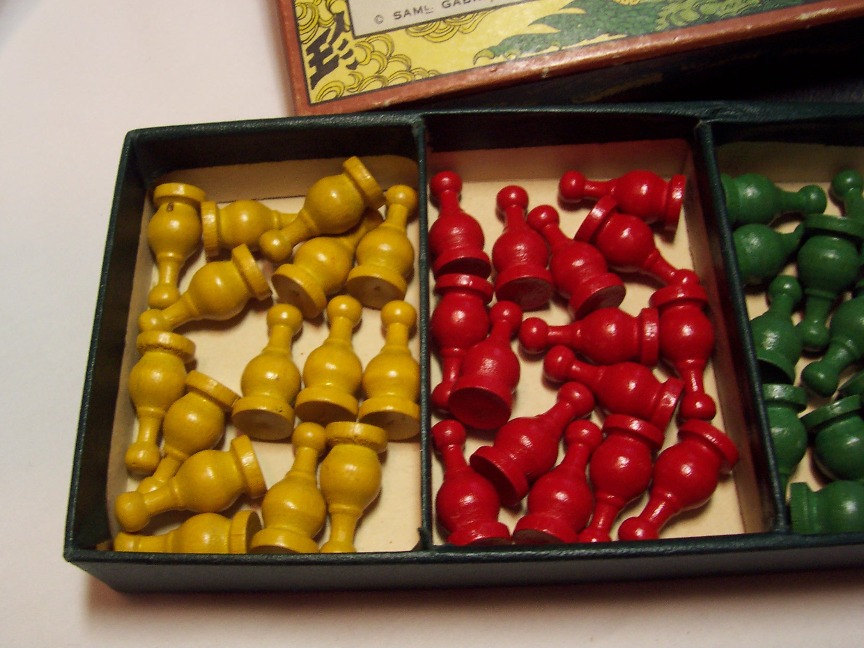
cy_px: 324
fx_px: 924
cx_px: 432
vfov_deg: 38.7
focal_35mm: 37
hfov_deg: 50.1
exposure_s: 1/30
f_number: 2.8
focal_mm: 5.6
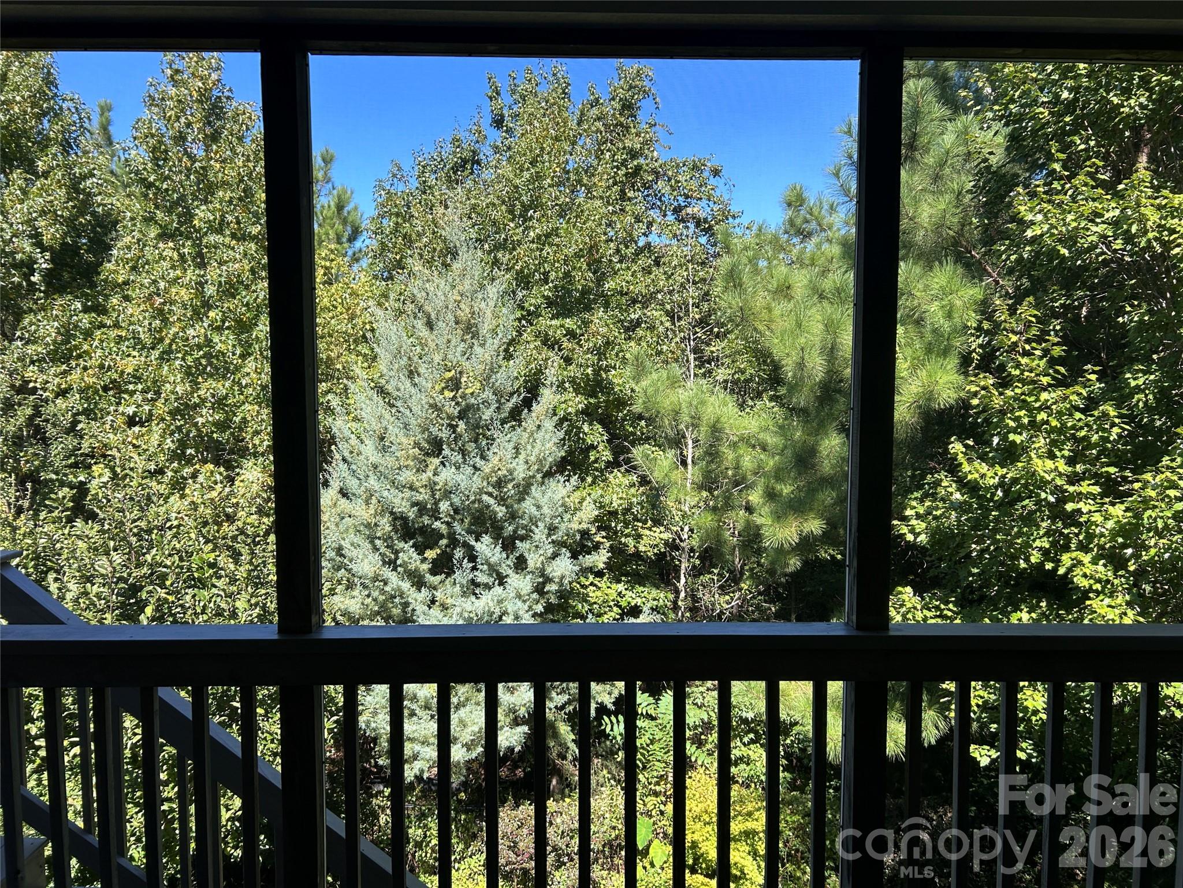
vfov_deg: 53.1
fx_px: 889
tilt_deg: -4.4
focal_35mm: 26
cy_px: 444
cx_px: 592
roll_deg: -0.7
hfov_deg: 67.3
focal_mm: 5.7
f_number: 1.5
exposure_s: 1/780
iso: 50
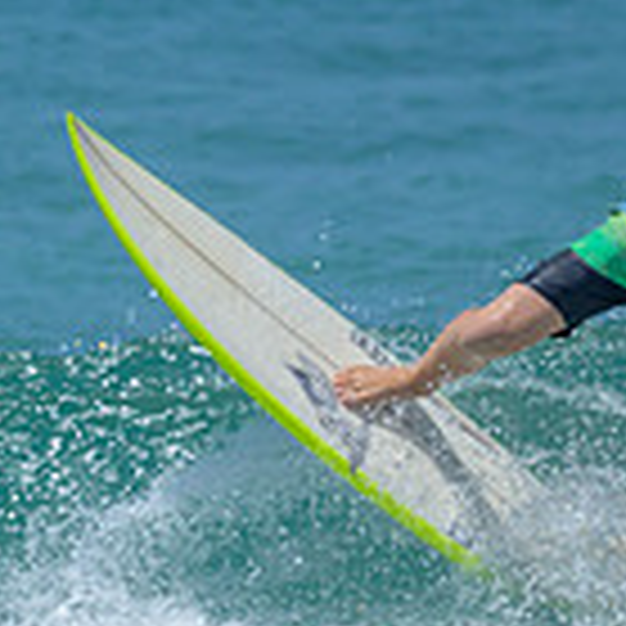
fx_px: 72776
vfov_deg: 0.5
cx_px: 143
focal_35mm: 3557
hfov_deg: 0.5
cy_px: 720
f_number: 6.3
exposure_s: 1/2500
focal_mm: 800
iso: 250
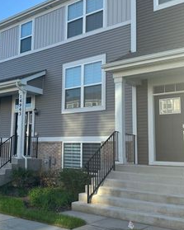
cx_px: 30
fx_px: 286
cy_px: 111
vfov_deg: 43.8
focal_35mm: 42
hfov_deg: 34.3
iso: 80
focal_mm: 6.76
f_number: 1.78
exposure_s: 1/1456
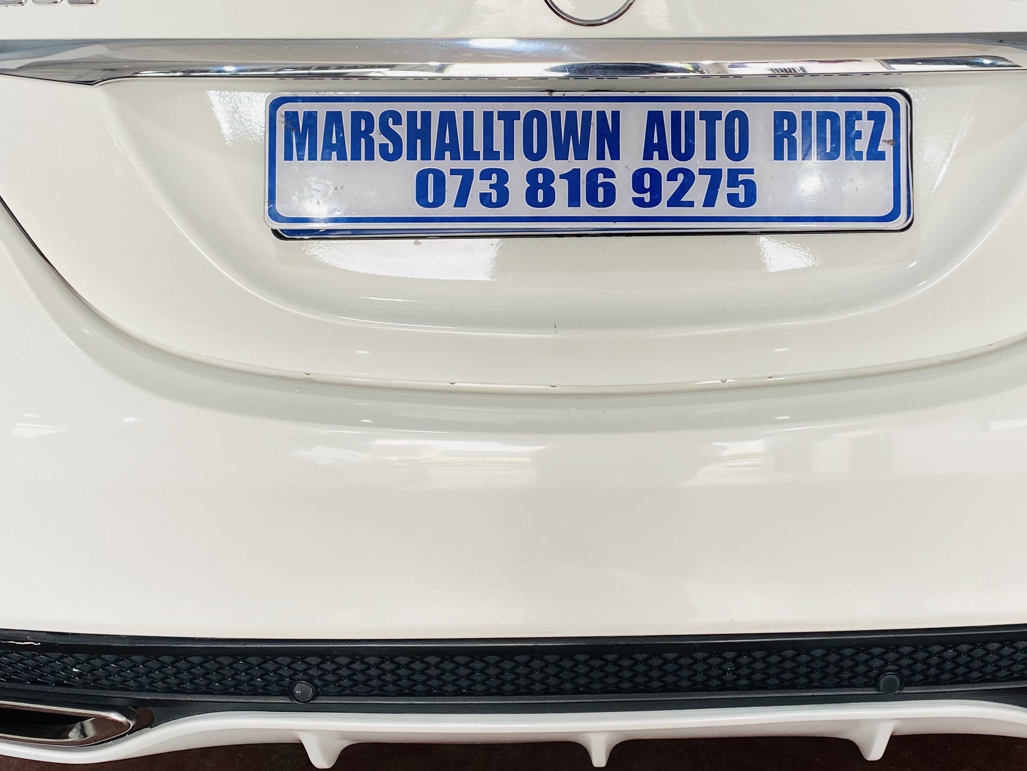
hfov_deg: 39.3
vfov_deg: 30.0
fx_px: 1424
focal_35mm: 48
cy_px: 234
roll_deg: +0.3
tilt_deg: -17.9
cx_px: 658
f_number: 1.8
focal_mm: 4.25
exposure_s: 1/100
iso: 50
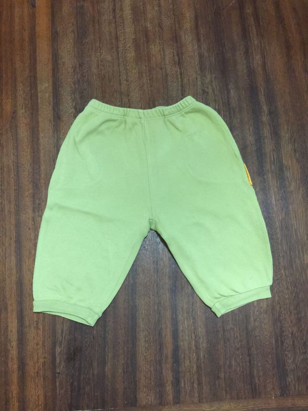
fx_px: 344
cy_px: 206
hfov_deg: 48.2
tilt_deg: -80.7
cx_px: 154
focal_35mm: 29
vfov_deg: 61.7
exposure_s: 1/8
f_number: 2.2
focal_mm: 4.15
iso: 125
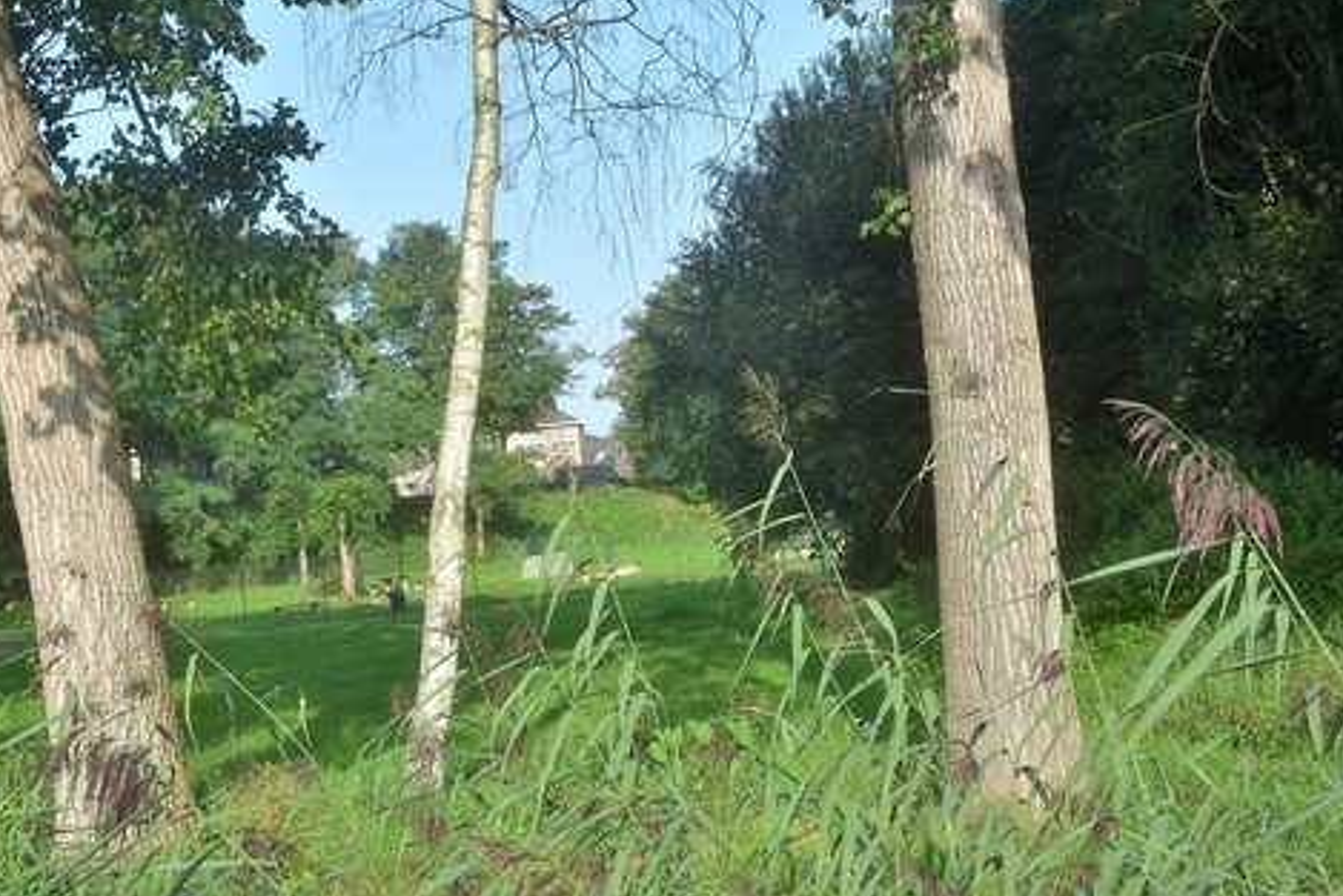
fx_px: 2076
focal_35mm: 56
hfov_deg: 35.7
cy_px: 372
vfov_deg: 24.3
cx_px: 515
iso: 200
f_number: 11
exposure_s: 1/125
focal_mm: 29
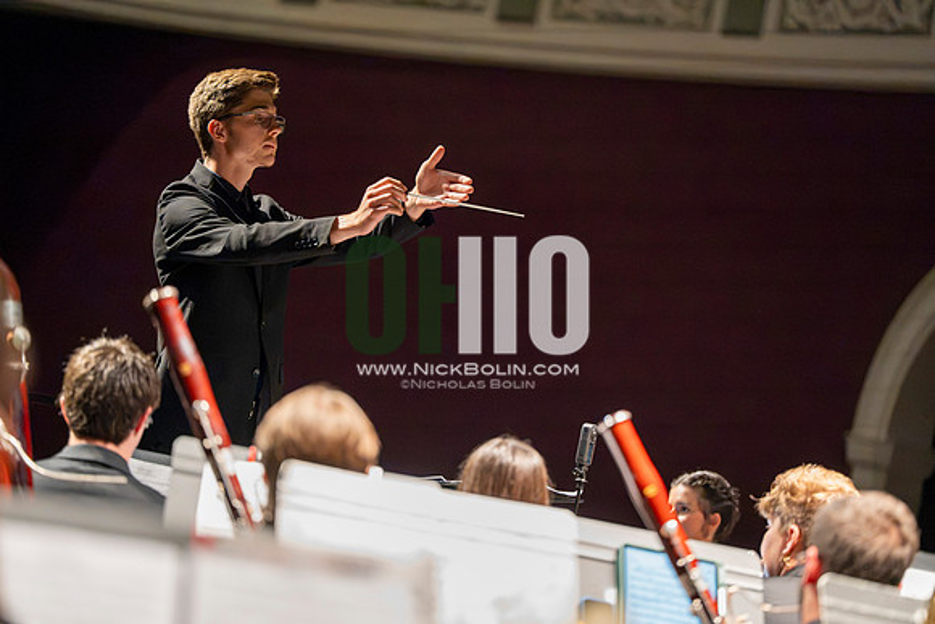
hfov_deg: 12.4
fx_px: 4286
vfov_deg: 8.3
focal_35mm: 165
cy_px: 312
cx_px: 468
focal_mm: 165
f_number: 2.8
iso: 16000
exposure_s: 1/640
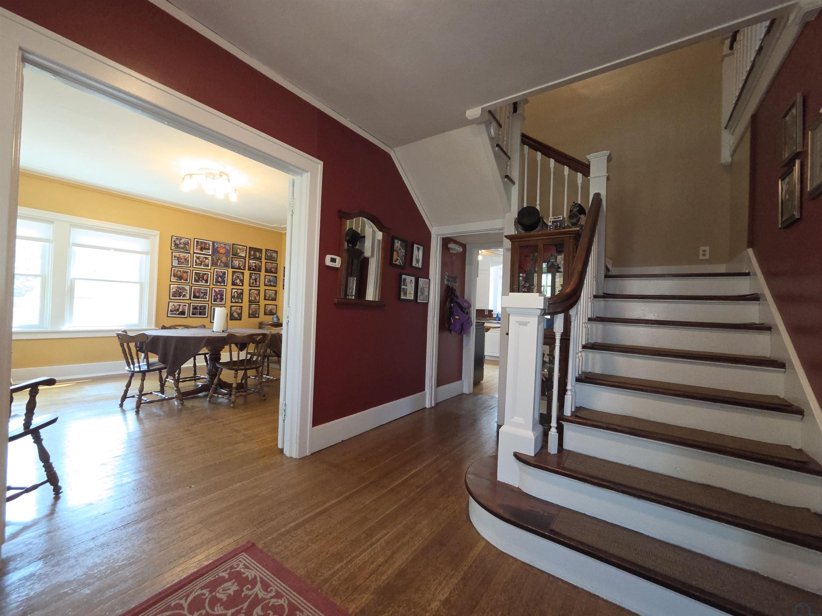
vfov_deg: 89.9
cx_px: 411
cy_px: 308
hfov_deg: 106.2
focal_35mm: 13
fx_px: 309
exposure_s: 1/60
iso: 250
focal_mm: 2.2
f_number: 2.2
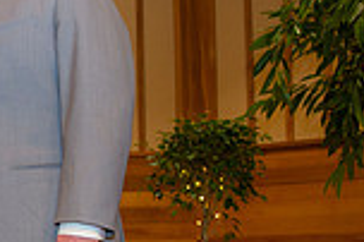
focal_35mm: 99
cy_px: 244
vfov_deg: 13.6
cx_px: -187
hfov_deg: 18.3
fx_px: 1000
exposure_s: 1/160
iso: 800
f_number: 3.5
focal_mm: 26
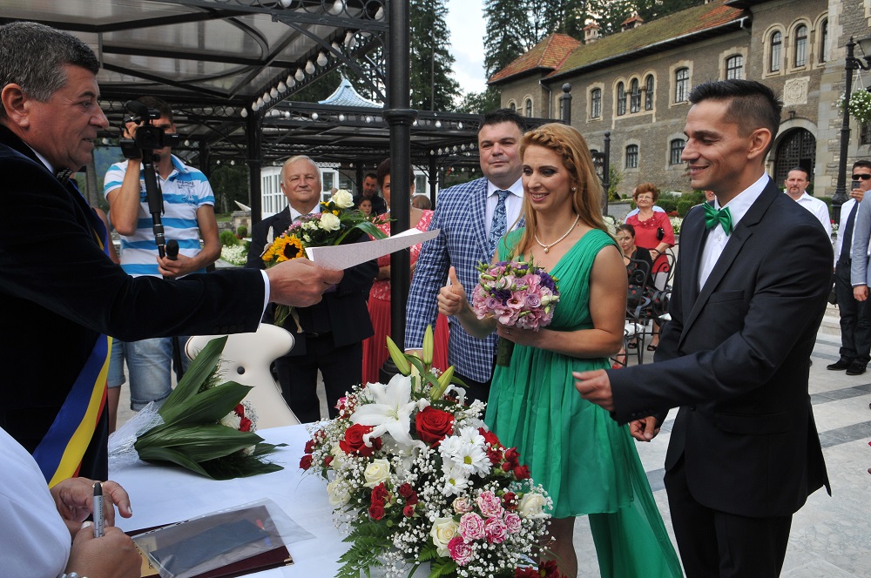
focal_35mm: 27
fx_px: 652
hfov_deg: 67.4
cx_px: 436
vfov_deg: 47.8
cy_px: 289
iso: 400
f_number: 8
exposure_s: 1/180
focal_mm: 18
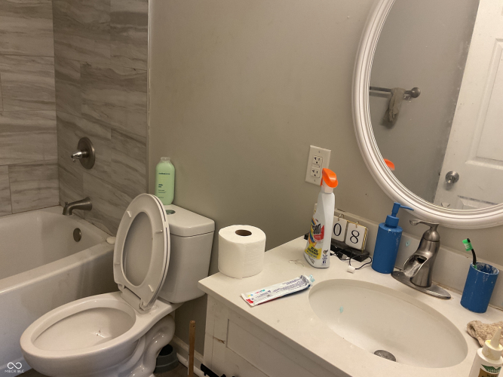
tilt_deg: -17.8
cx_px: 252
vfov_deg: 48.2
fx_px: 421
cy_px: 188
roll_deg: -6.6
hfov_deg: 61.7
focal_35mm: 29
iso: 80
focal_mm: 3
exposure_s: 1/60
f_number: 1.8
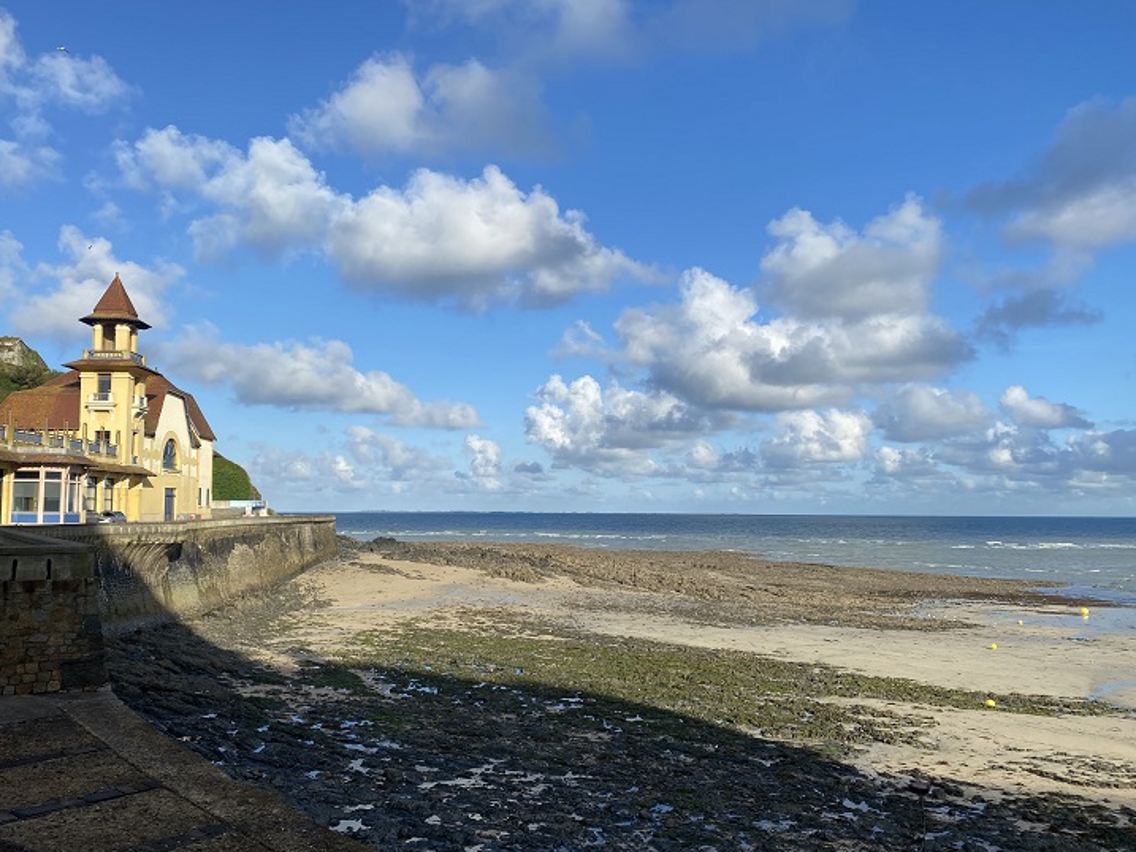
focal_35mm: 29
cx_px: 517
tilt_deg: +2.9
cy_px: 451
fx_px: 952
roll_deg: -0.1
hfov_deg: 61.5
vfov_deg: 48.2
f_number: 1.8
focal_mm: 4.25
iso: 32
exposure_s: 1/3040
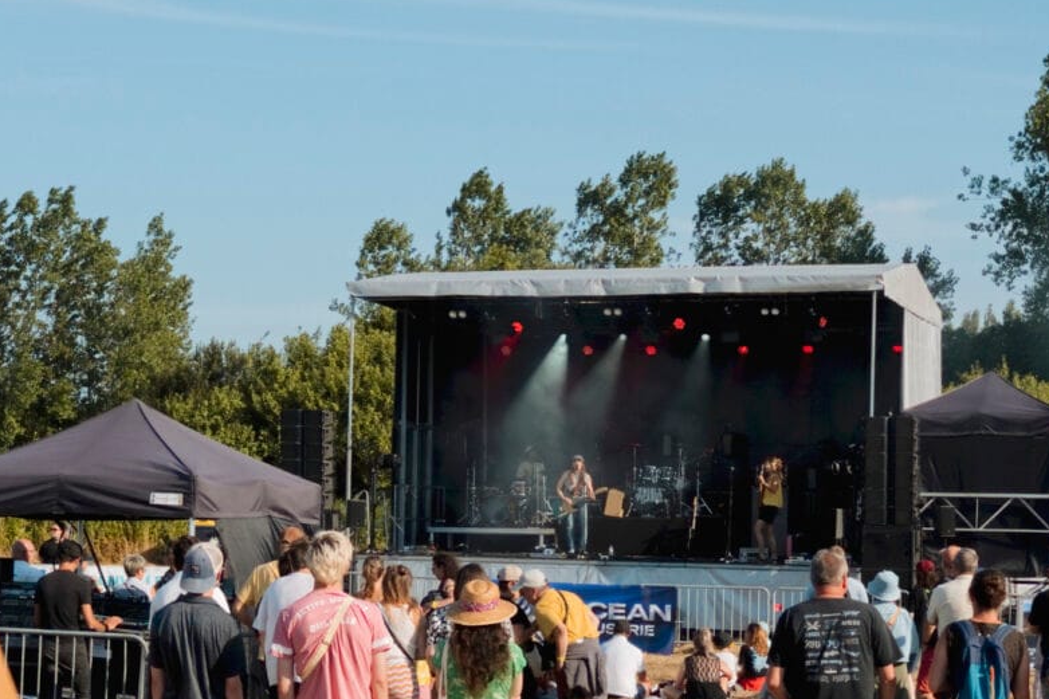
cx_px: 445
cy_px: 582
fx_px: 2367
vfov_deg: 16.6
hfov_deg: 25.0
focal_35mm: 81
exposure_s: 1/400
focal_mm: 33.1
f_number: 7.1
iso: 100
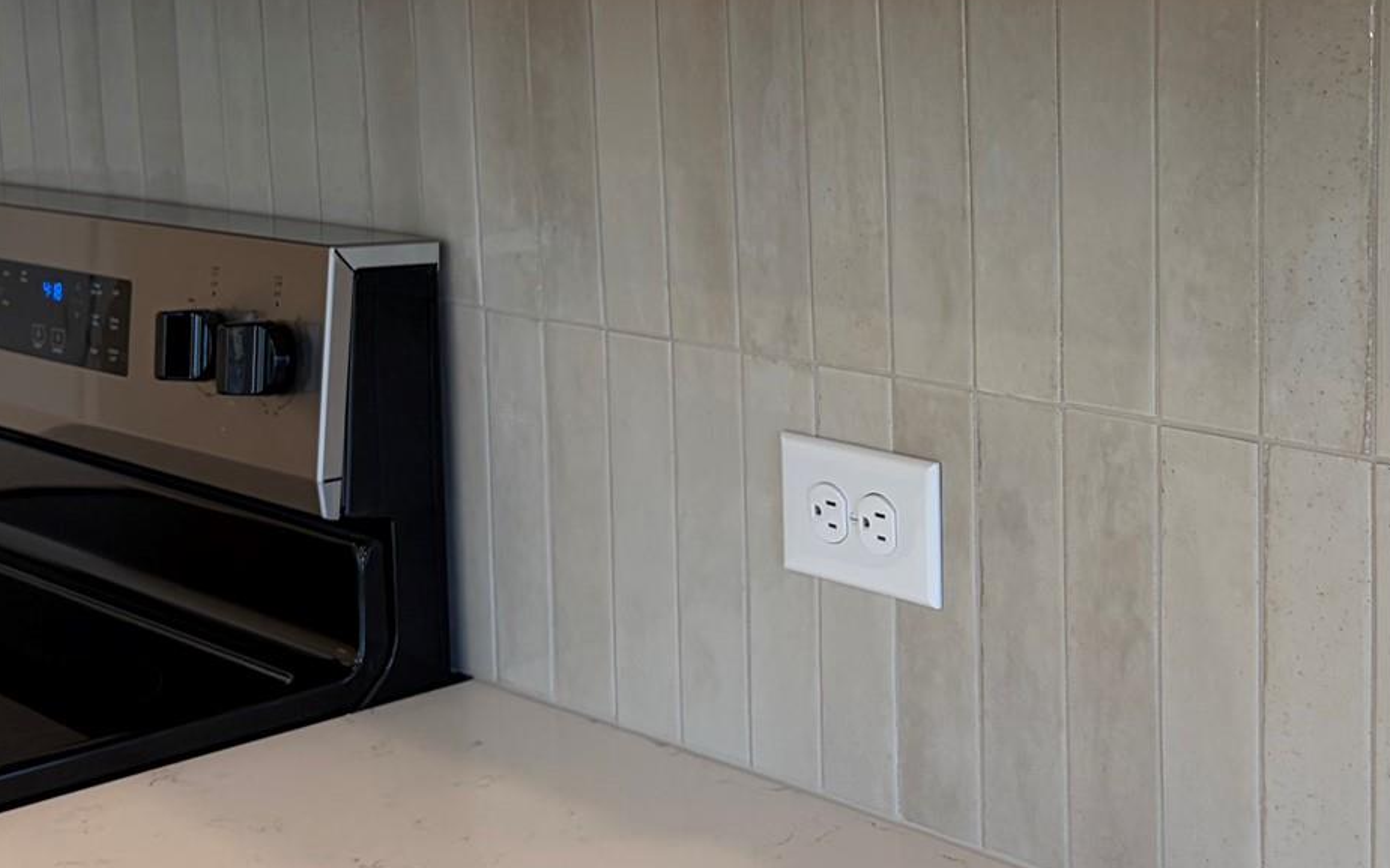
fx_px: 2311
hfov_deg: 32.9
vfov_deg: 21.1
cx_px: 1028
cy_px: 222
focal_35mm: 61
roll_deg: +1.6
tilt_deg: -6.8
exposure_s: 1/120
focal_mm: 5.96
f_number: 1.6
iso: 64
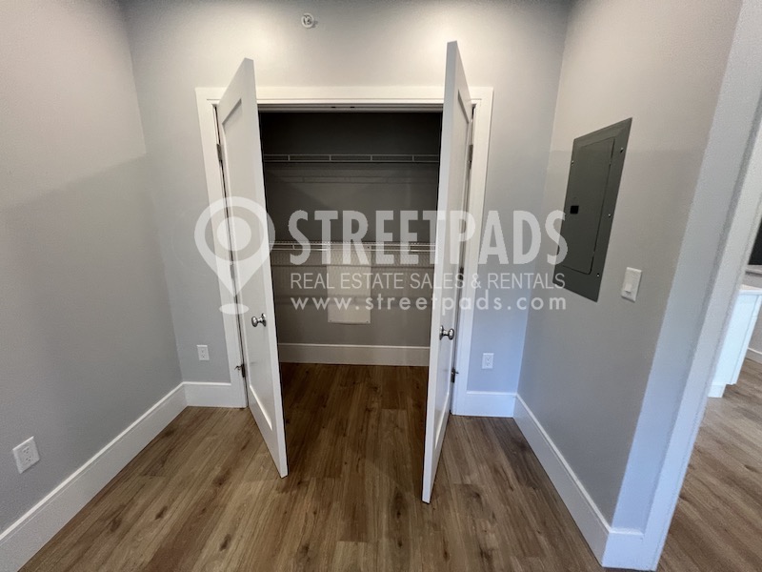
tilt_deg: -16.9
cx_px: 381
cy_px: 286
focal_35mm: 13
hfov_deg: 106.2
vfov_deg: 89.9
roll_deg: -1.8
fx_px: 286
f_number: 1.8
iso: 200
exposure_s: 1/120
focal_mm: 1.57
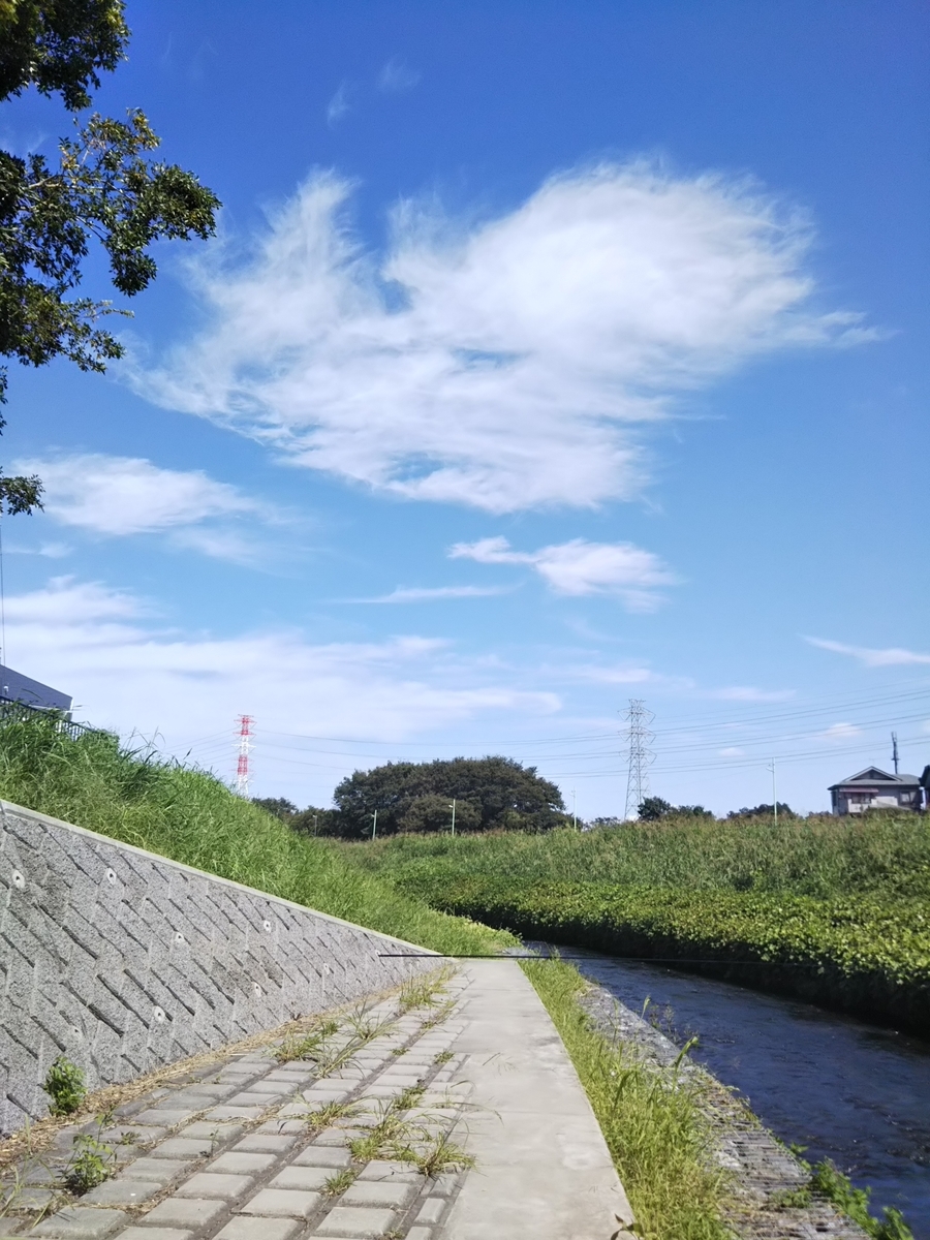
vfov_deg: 60.0
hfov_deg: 46.8
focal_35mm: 30
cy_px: 620
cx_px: 465
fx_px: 1075
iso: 20
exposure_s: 1/983
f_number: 2.2
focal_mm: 4
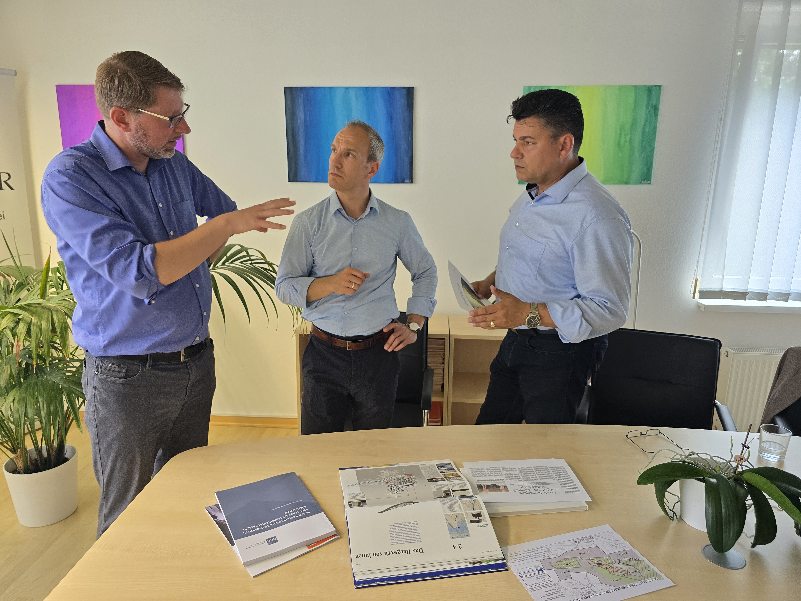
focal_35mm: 23
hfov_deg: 73.9
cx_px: 400
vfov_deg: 58.9
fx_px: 532
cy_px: 300
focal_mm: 6.3
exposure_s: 1/100
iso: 125
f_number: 1.7
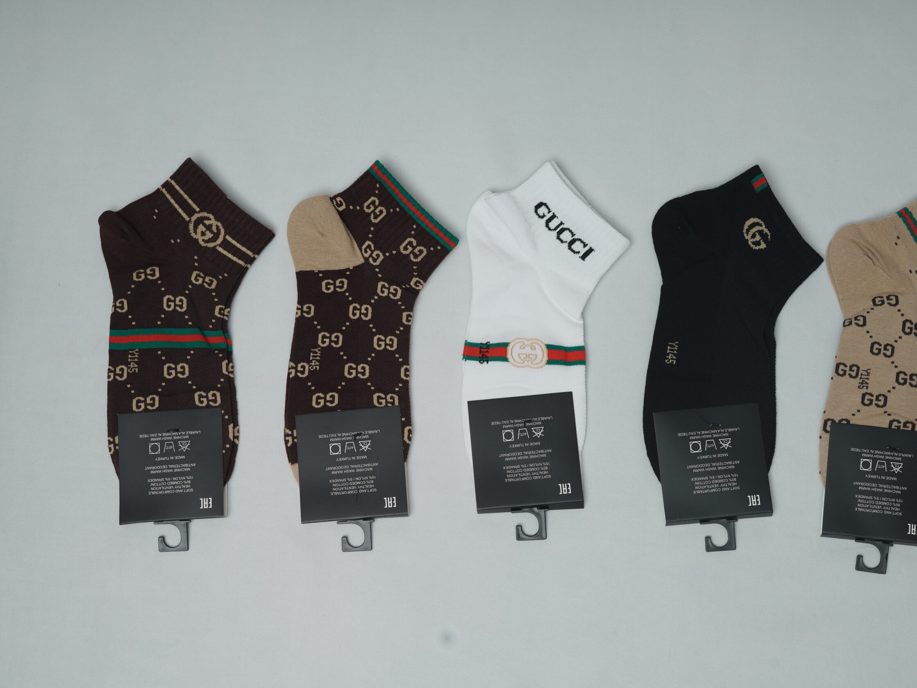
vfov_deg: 26.6
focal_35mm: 55
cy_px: 348
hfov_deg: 34.9
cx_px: 505
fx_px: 1457
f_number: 6.3
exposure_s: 1/200
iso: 320
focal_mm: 50
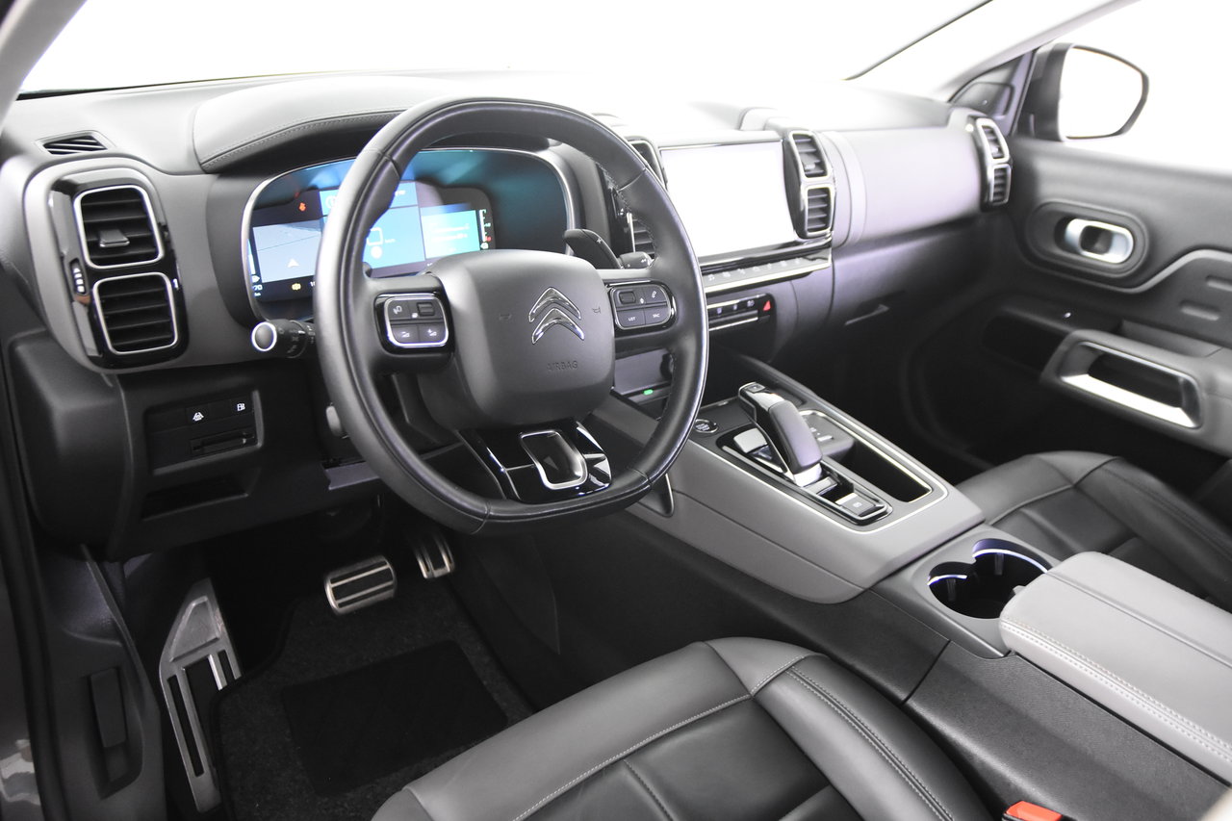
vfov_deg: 43.6
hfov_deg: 61.9
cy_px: 410
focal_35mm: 30
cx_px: 616
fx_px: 1026
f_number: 2.8
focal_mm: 20
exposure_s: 1/30
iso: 3200
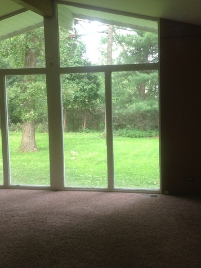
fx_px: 364
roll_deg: +1.6
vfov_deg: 40.4
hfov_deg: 30.7
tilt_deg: -4.7
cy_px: 134
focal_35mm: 47
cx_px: 129
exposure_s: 1/40
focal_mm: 4.28
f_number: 2.4
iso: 64
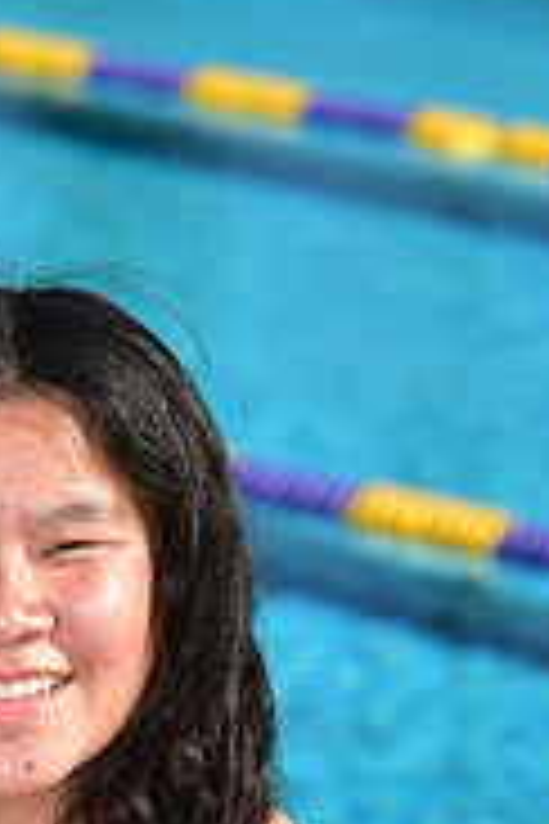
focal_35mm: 411
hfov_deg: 3.3
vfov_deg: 5.0
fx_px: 9401
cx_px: 43
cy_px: 1274
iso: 64
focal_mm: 130
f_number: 7.1
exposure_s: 1/250
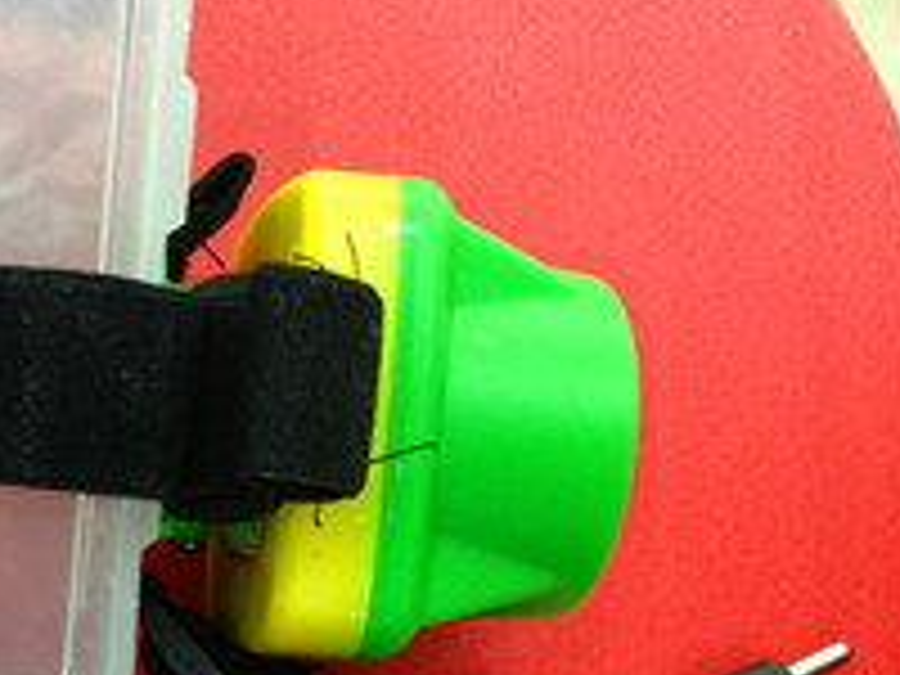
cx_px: 18
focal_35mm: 70
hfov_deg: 26.4
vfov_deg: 20.9
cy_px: 495
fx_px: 1820
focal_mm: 4.28
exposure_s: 1/20
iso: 125
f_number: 2.4
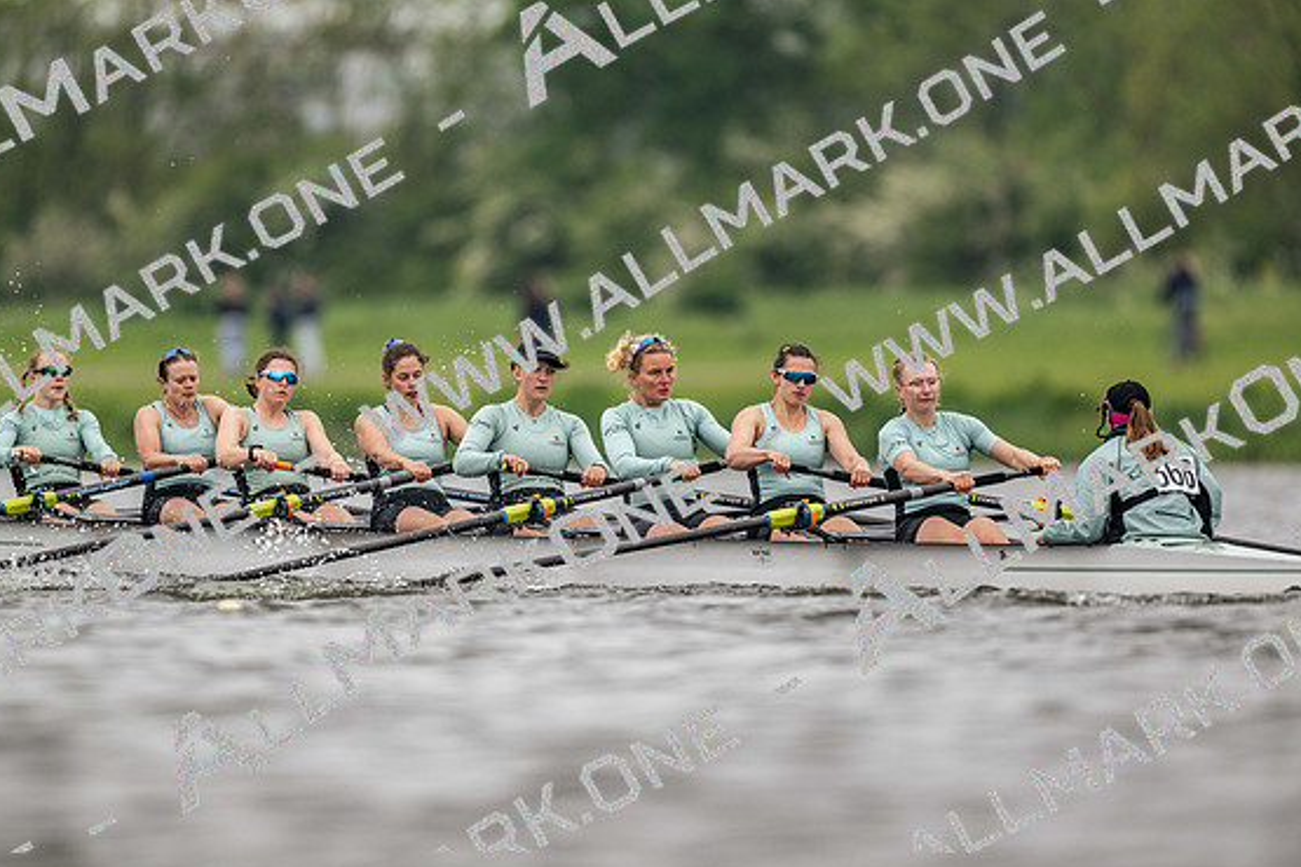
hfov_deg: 3.3
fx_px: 22657
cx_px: 649
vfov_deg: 2.2
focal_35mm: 627
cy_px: 451
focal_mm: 600
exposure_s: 1/2000
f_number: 4
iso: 640
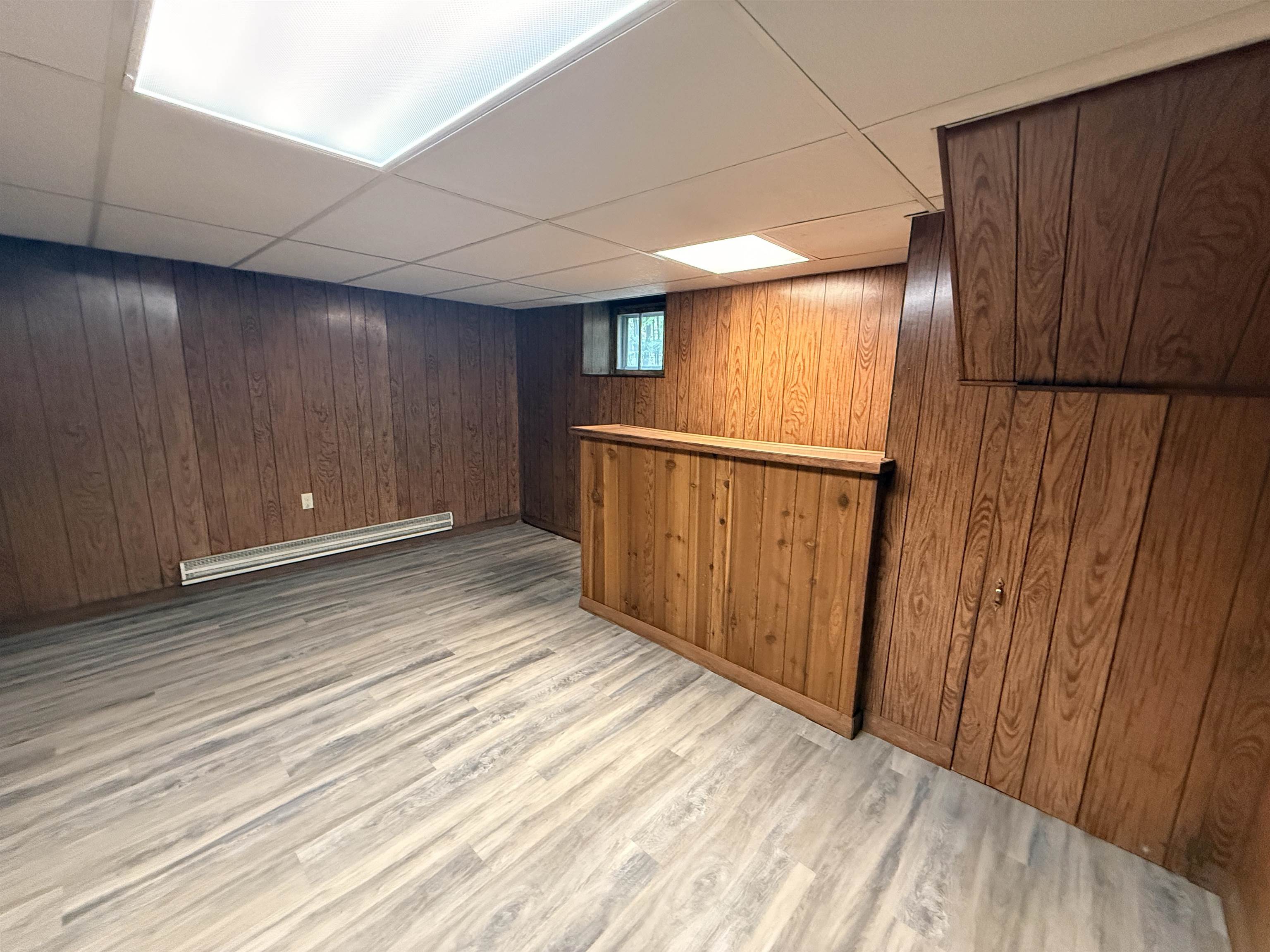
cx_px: 635
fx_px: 514
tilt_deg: -10.2
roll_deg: -1.9
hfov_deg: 102.1
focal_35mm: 14
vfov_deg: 85.7
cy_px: 476
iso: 800
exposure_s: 1/60
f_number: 2.2
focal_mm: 2.22
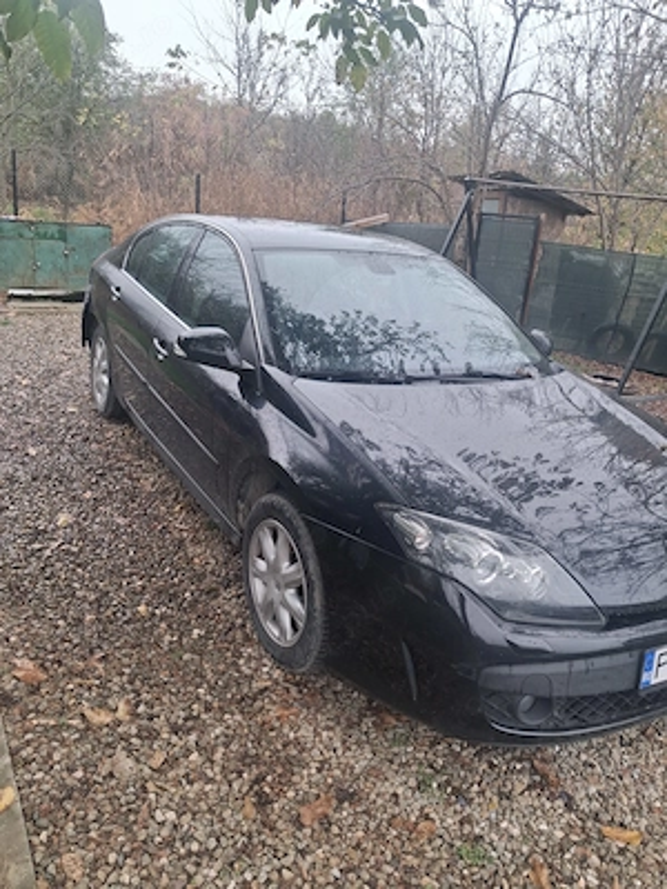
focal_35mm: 27
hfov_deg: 51.4
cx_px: 334
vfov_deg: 65.3
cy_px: 444
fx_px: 694
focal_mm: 4
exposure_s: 1/100
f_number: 1.8
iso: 32
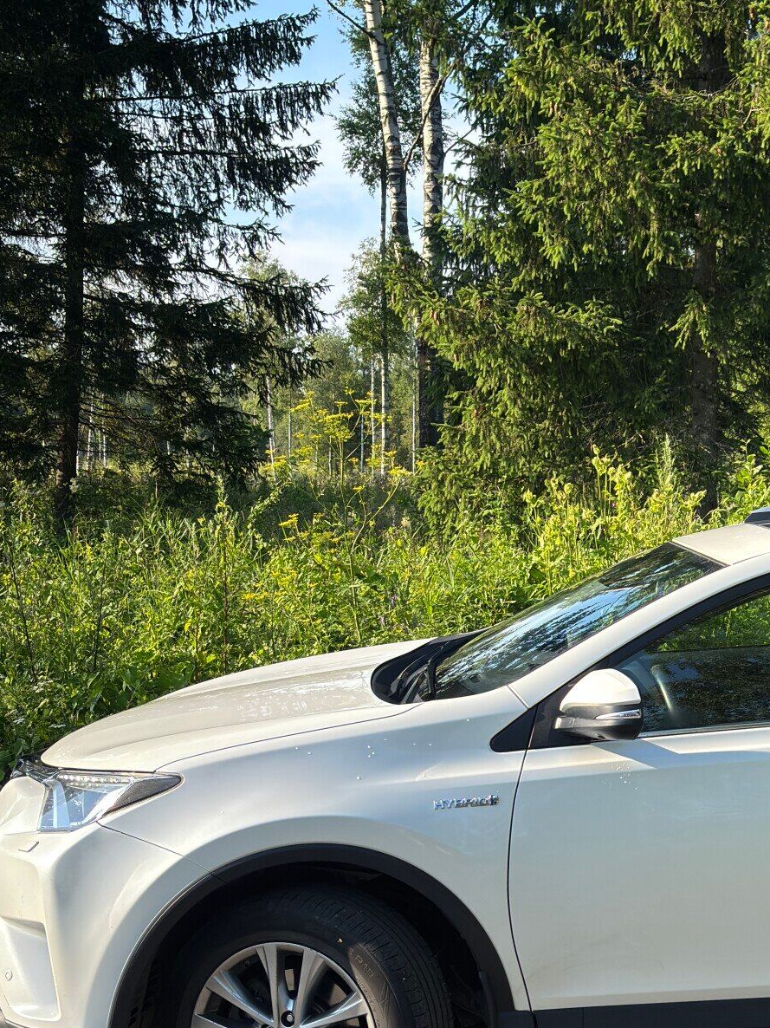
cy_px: 555
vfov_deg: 33.8
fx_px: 1691
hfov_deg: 24.3
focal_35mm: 57
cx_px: 799
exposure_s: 1/1017
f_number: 1.6
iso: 50
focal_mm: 5.96
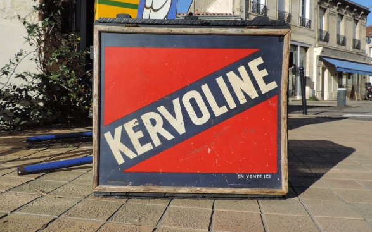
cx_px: 184
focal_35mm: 26
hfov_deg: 70.4
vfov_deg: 47.4
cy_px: 95
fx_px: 264
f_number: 3
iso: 80
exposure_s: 1/1250
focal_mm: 4.3
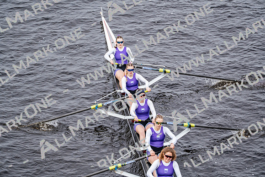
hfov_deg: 10.3
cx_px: 132
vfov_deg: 6.9
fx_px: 1472
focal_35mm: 200
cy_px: 88
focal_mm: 200
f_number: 2.8
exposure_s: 1/2000
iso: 320
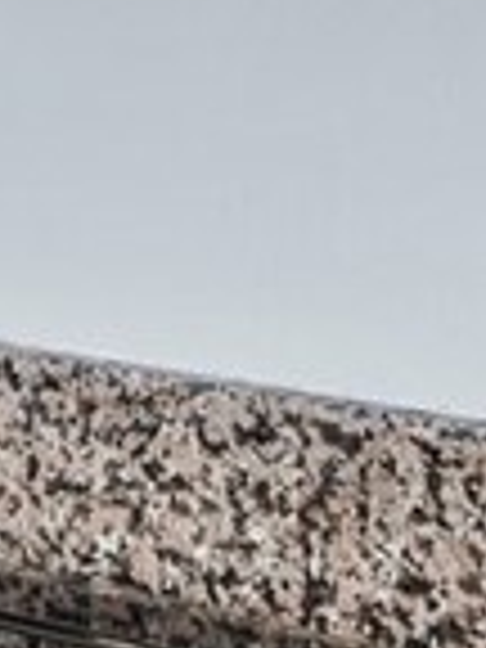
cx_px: -578
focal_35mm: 159
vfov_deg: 12.3
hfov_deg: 8.7
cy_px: -16
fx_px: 2976
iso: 200
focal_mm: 14
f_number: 8
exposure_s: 1/5
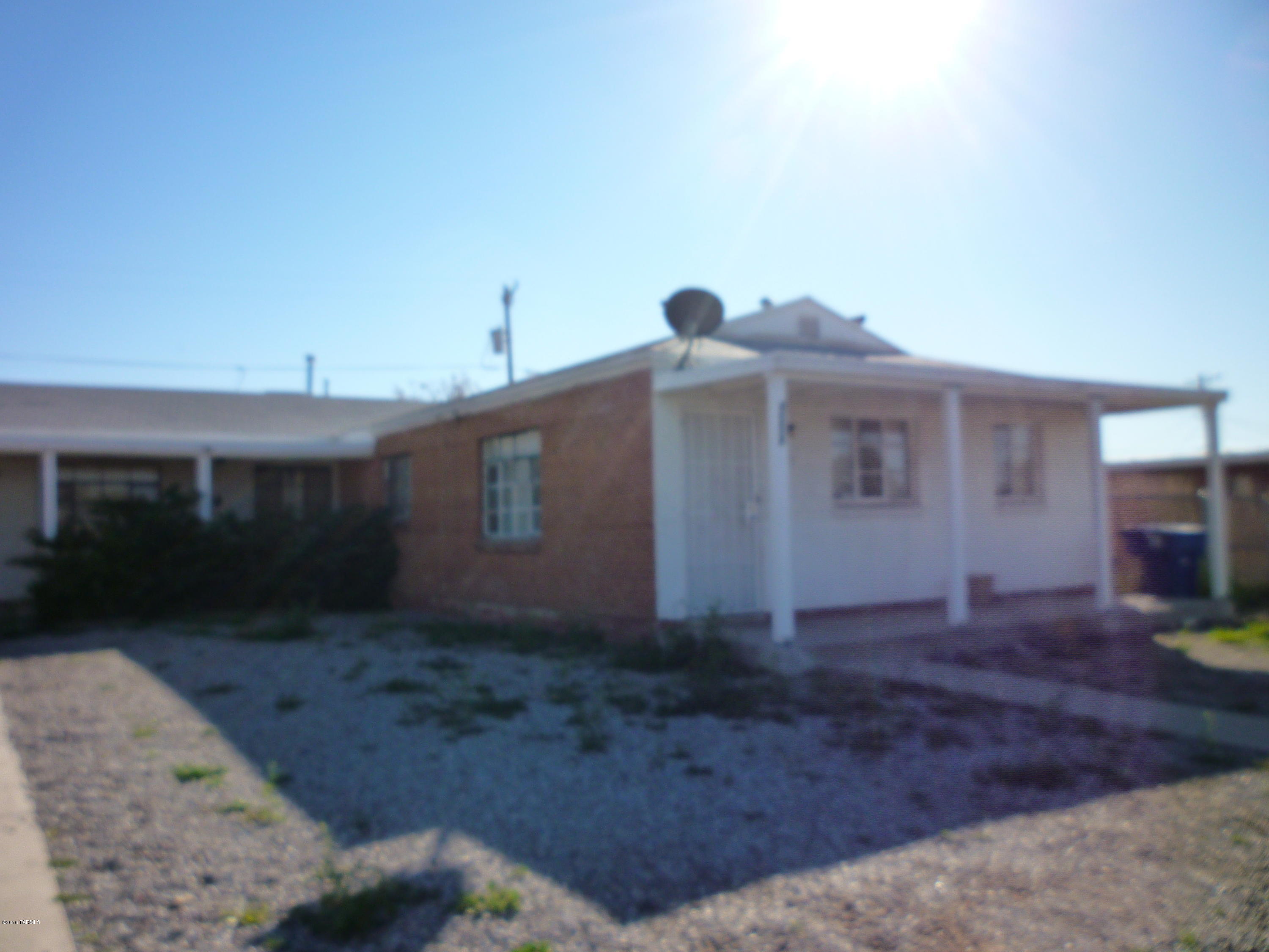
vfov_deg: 48.2
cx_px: 634
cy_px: 476
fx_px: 1063
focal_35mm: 29
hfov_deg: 61.7
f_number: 4
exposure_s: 1/640
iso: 125
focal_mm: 5.2
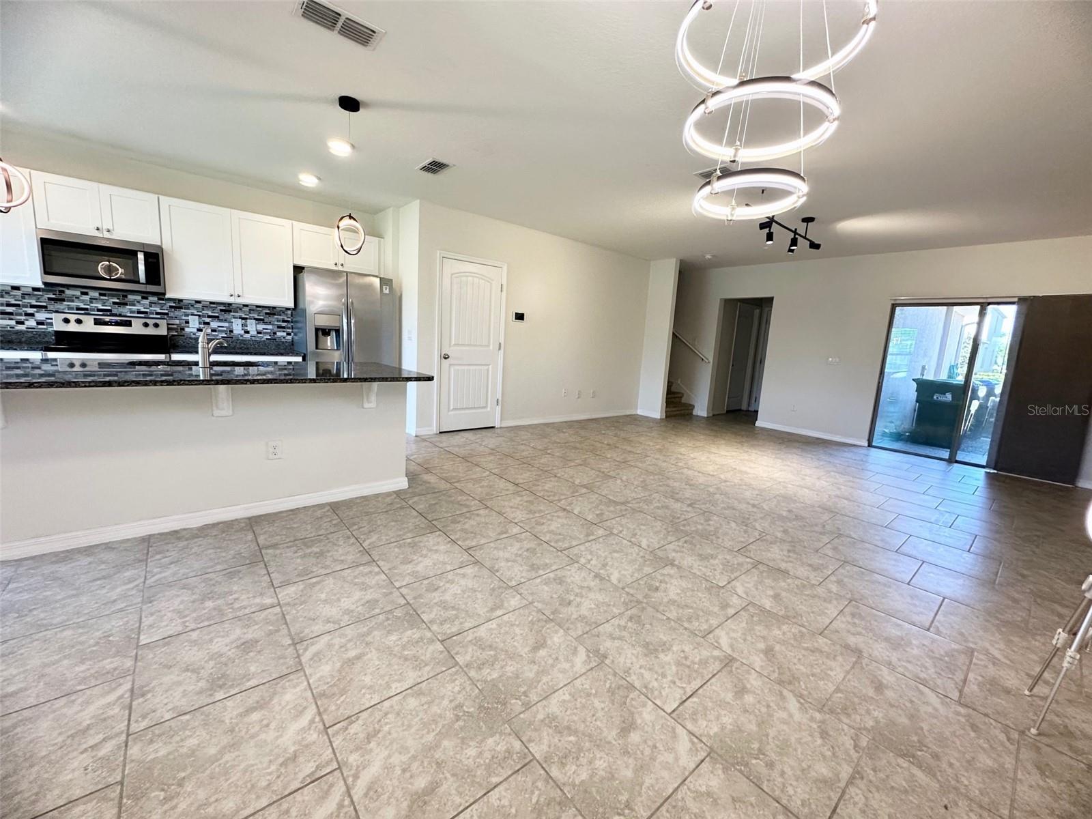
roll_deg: -3.3
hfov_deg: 102.1
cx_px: 546
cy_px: 410
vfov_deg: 85.7
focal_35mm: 14
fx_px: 442
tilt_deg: -9.5
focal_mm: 2.22
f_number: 2.2
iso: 160
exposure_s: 1/120
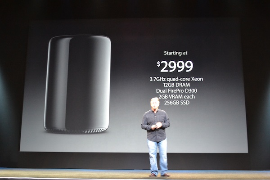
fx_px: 315
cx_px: 135
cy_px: 90
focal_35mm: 42
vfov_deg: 31.9
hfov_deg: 46.4
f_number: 4.5
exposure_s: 1/15
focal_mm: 28
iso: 2200
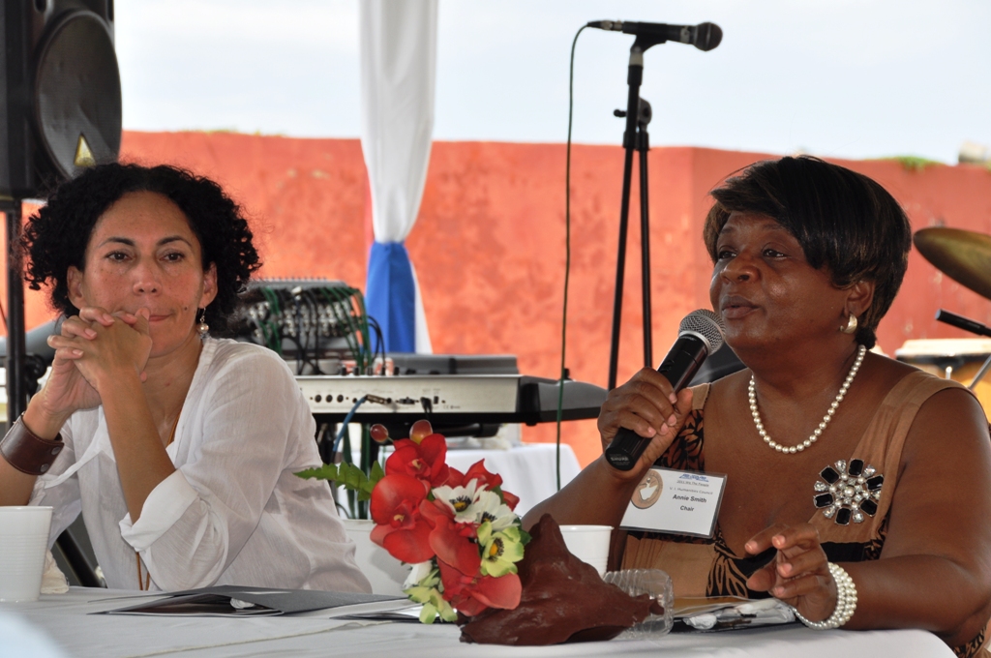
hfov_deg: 14.4
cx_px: 496
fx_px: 3918
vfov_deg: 9.6
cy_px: 329
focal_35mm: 142
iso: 200
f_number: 9
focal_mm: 95
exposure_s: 1/200
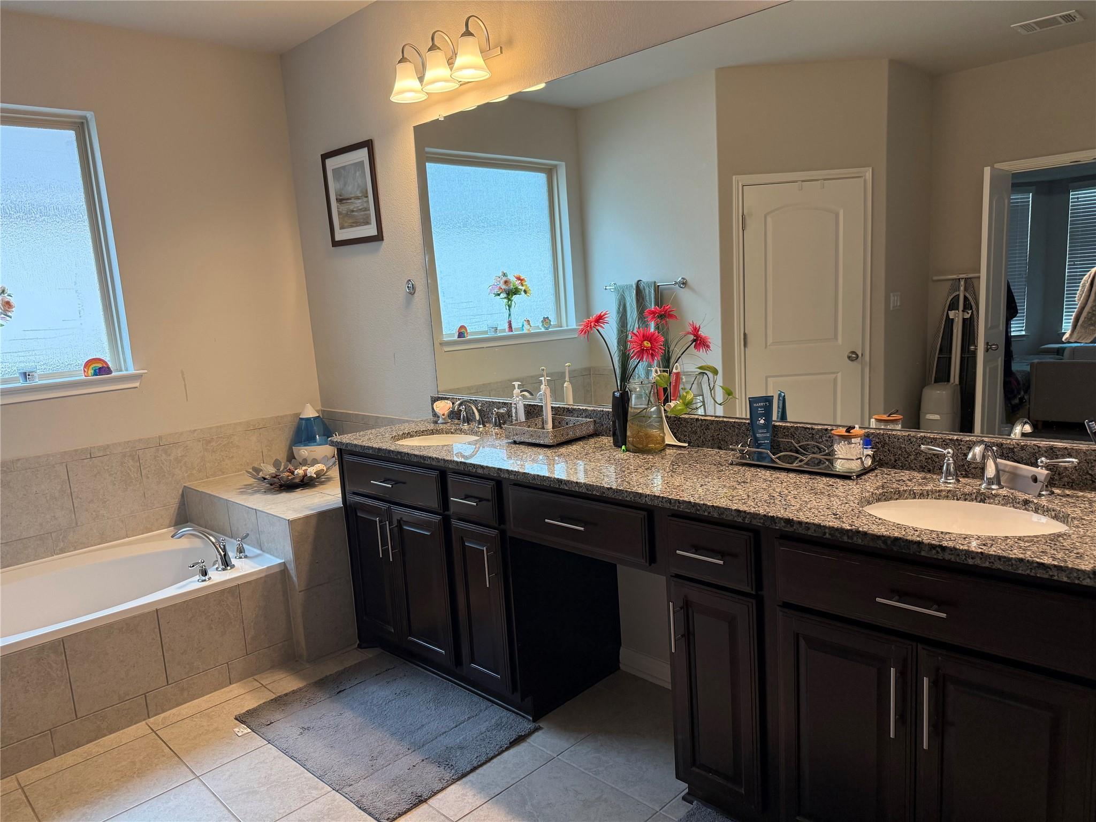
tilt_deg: -8.4
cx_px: 548
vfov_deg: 56.8
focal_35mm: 24
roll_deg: +3.3
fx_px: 760
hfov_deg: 71.6
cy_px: 411
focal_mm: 6.76
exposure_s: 1/120
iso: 200
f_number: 1.78
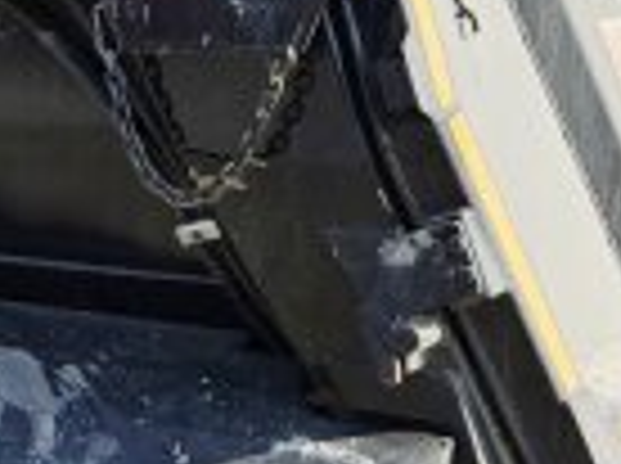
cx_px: -306
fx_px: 1916
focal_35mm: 107
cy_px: 365
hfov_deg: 16.7
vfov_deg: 13.7
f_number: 1.8
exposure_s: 1/1343
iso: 25
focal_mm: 5.4
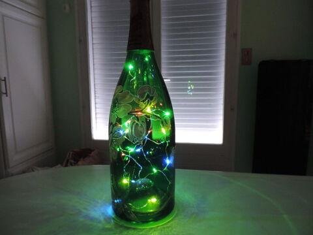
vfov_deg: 56.8
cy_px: 118
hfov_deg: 71.6
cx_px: 156
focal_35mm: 24
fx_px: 217
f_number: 3
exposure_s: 1/5
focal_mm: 4.3
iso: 800
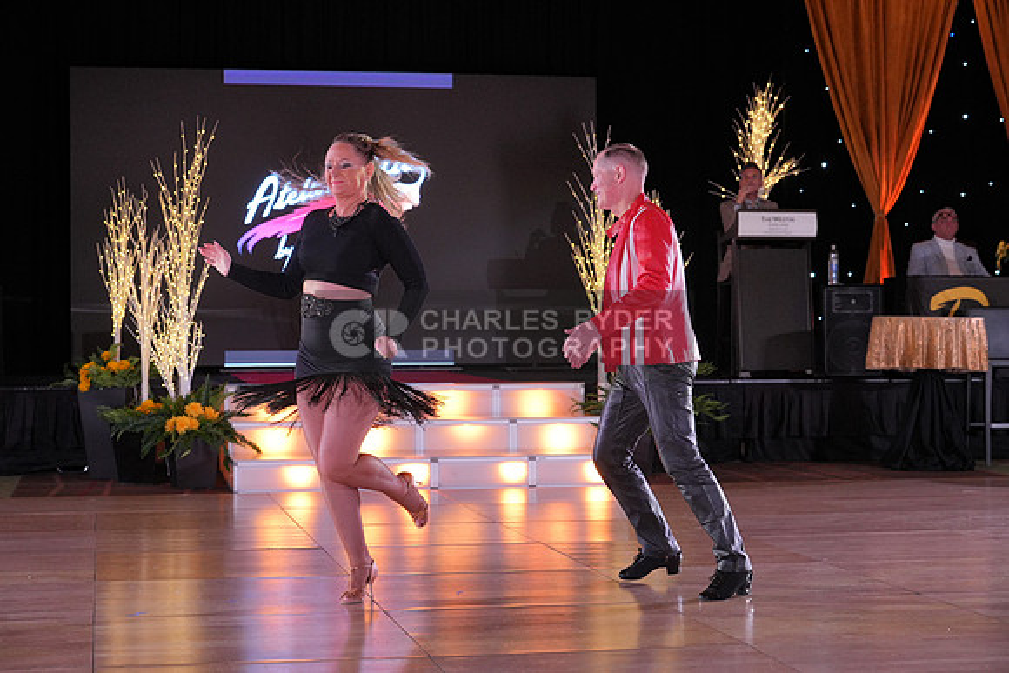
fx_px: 1962
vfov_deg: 19.5
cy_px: 336
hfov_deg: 28.8
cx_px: 504
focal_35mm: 70
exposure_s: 1/400
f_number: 4.5
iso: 2000
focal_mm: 70
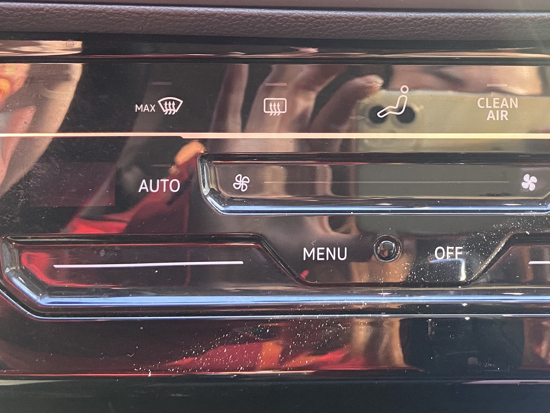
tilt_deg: -29.2
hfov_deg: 36.0
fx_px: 826
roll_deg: -1.7
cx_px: 412
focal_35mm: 52
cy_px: 102
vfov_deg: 27.6
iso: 250
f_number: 1.8
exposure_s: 1/60
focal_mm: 4.25
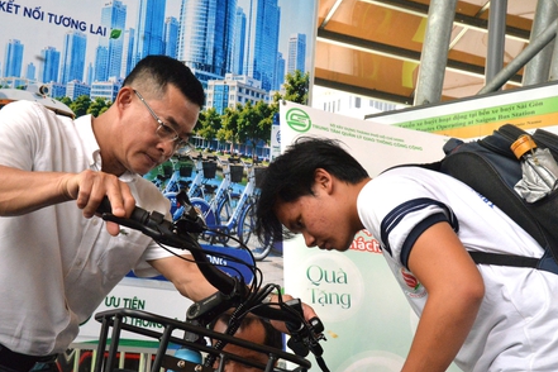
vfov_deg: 23.3
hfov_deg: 34.5
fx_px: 899
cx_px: 299
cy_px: 221
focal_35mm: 58
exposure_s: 1/320
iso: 5000
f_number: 10
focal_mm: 40
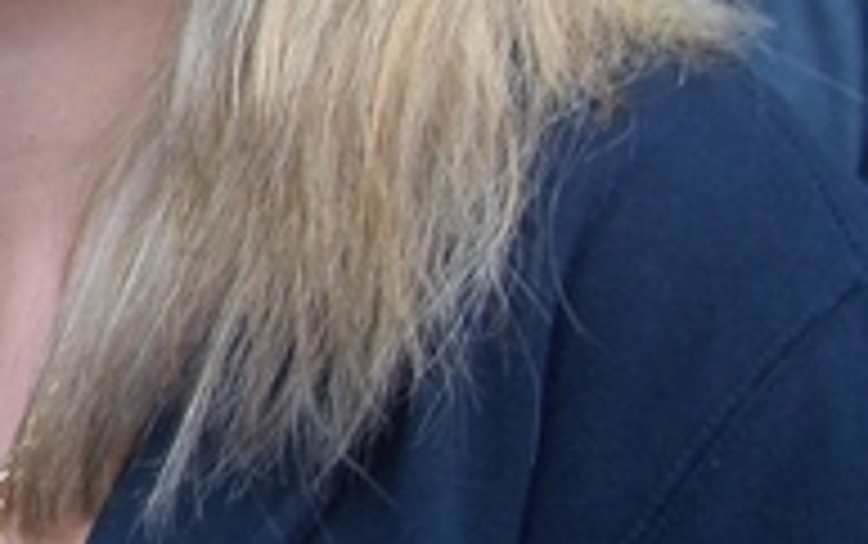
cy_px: -175
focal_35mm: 123
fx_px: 2912
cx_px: -445
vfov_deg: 10.4
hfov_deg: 15.6
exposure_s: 1/100
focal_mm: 5.8
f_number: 2.6
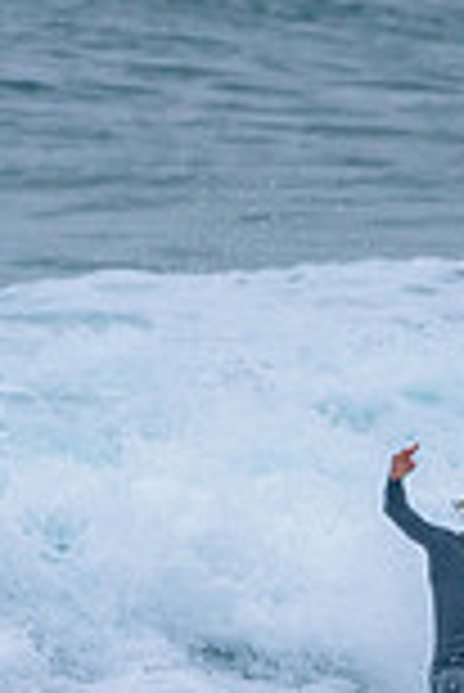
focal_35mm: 2306
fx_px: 44479
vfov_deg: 0.9
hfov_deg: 0.6
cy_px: 671
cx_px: 432
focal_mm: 500
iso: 900
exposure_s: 1/2000
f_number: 5.6
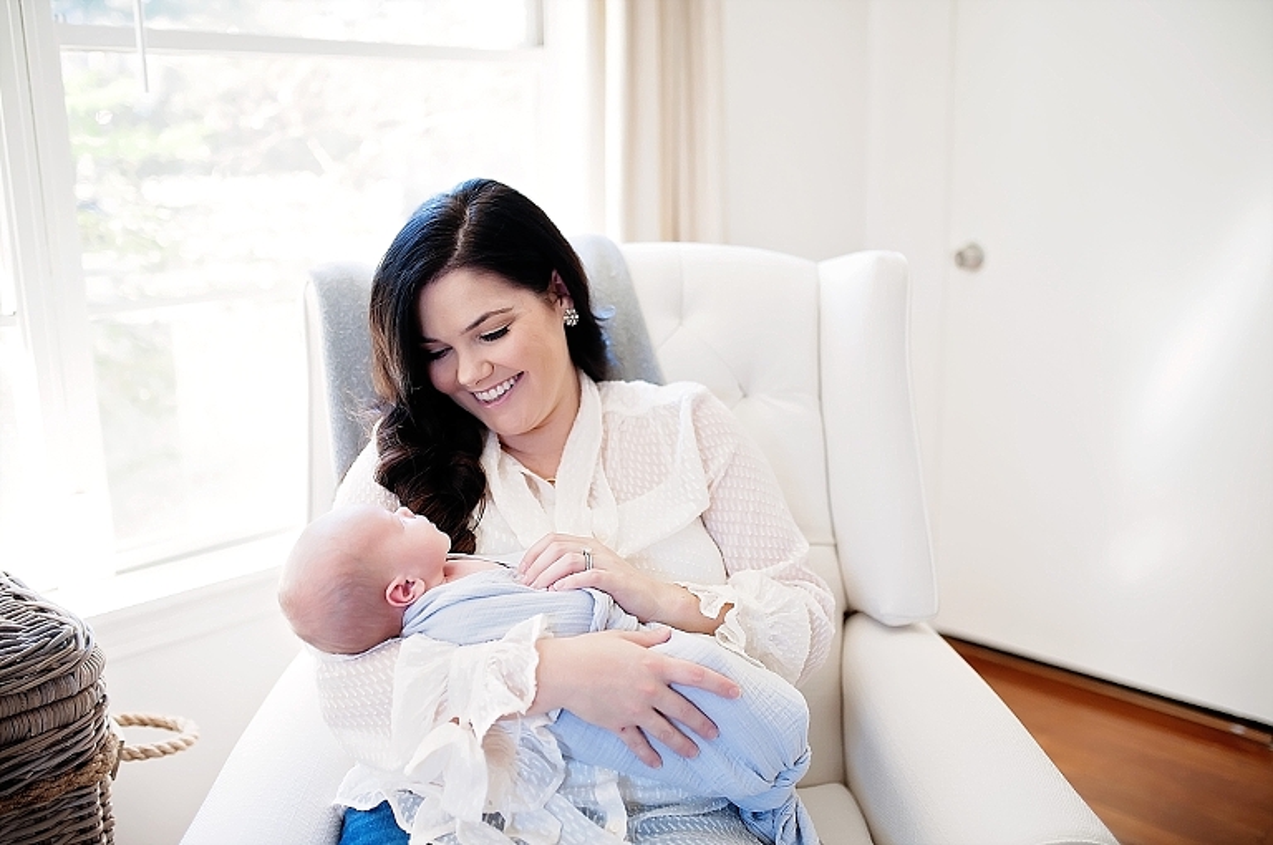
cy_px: 422
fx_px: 1236
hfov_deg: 54.5
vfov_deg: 37.8
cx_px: 636
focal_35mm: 35
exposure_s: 1/500
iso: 500
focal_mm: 35
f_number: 1.8
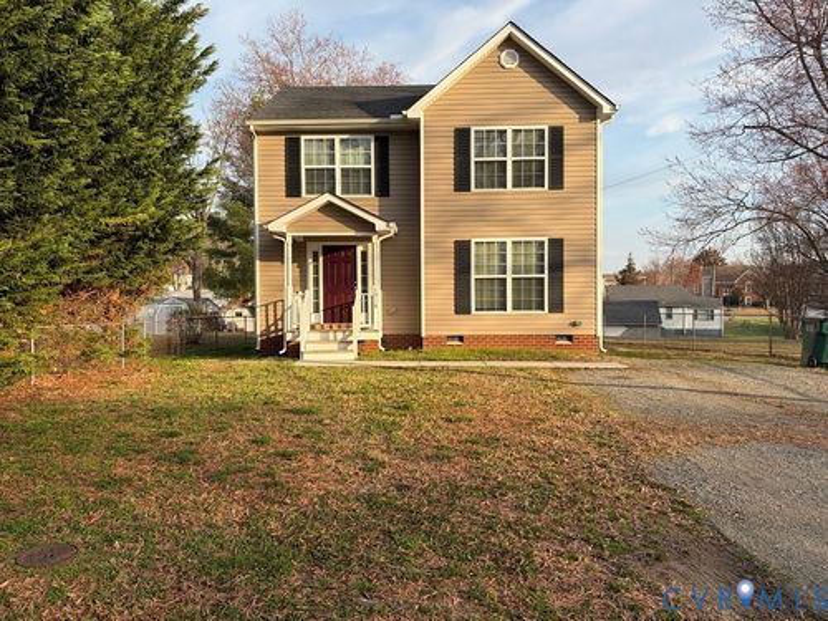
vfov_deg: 53.1
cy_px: 310
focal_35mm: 26
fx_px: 622
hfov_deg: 67.3
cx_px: 414
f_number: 1.6
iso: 50
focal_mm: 5.96
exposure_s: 1/1135
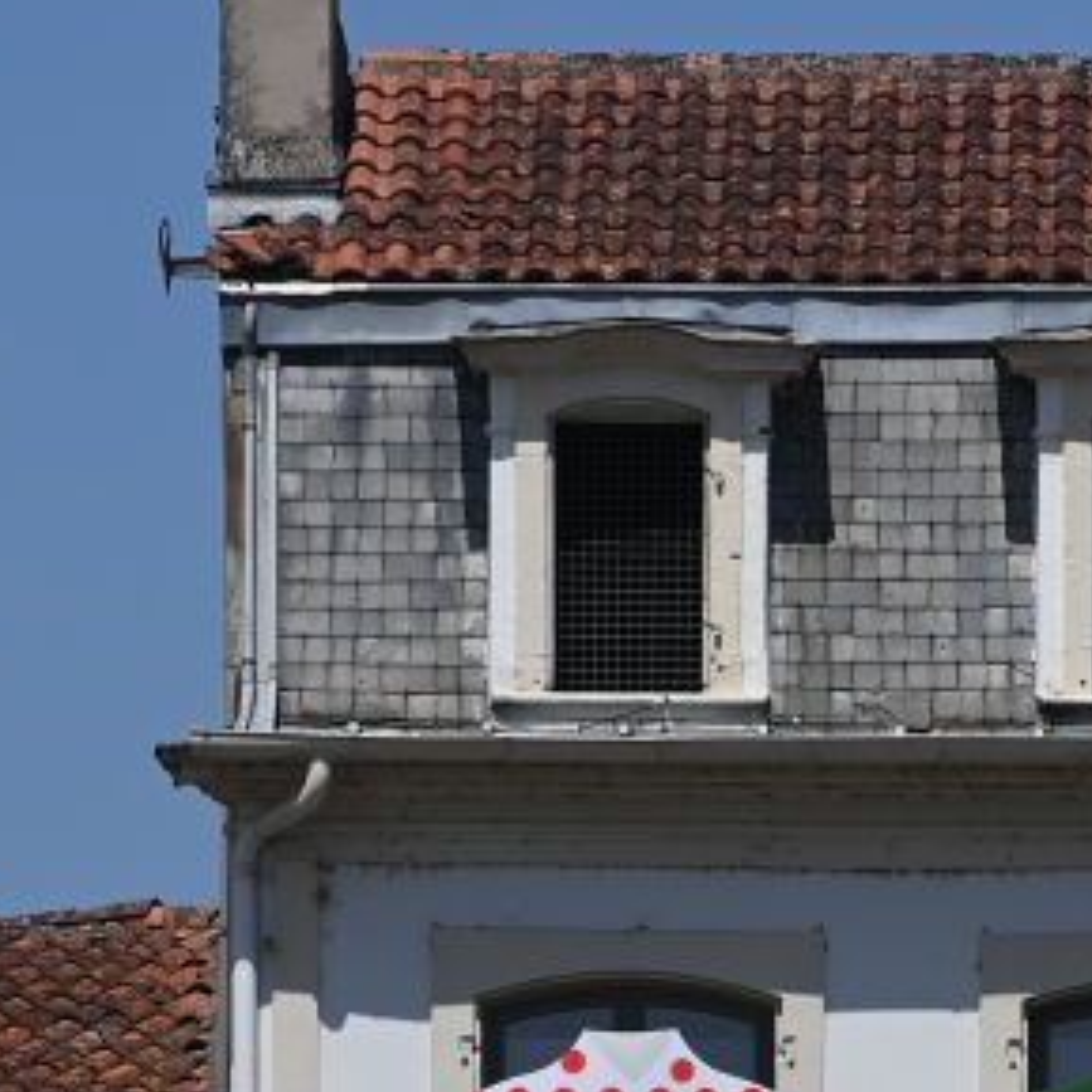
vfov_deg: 3.1
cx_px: 1164
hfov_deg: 3.1
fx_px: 19915
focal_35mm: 558
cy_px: 943
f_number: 9
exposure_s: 1/1600
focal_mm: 185
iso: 320
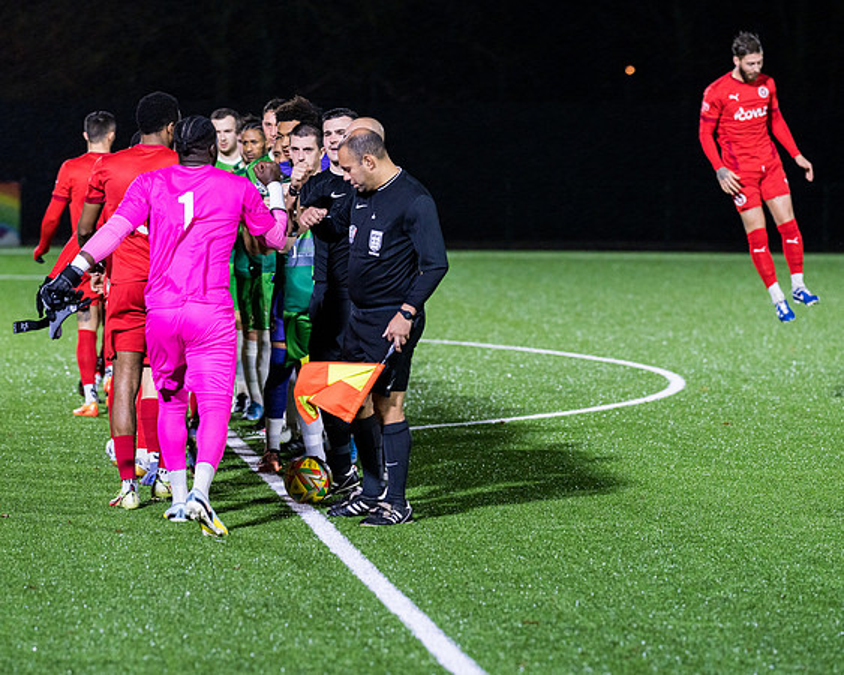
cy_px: 353
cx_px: 340
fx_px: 4214
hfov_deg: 11.4
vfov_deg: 9.2
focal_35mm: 169
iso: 4000
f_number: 2.8
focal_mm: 135
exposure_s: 1/250
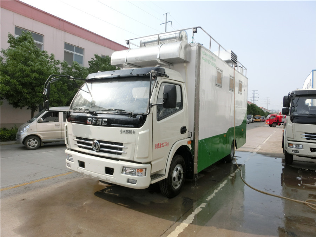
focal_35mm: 24
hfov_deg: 71.6
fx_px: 219
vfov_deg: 56.8
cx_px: 158
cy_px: 118
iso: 80
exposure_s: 1/1000
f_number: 3
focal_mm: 4.24
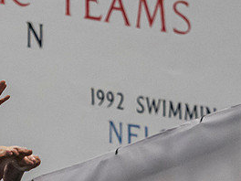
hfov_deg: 2.4
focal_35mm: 838
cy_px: 208
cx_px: -107
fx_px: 5834
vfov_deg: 1.8
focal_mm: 100
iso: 4000
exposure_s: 1/1600
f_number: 2.8
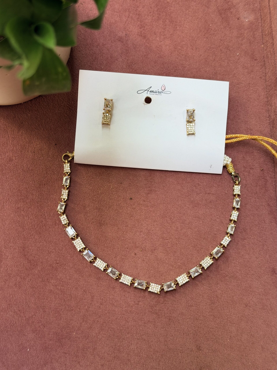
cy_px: 185
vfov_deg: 39.7
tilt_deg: -80.5
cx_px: 138
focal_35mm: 48
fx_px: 512
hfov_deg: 30.3
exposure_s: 1/121
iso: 80
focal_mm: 6.76
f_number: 1.78
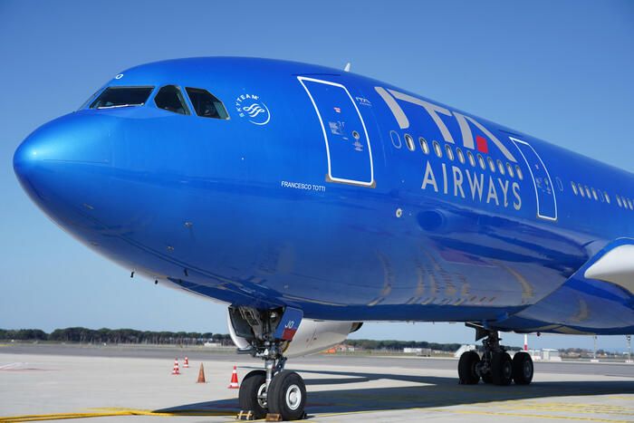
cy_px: 212
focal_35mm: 56
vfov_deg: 24.2
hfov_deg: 35.6
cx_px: 317
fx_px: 986
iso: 200
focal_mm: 56
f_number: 4
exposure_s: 1/2500
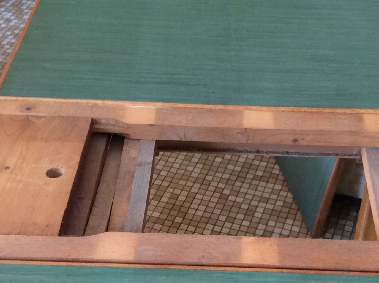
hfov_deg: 29.8
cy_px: 237
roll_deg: +0.6
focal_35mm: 65
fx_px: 711
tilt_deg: -43.5
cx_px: 224
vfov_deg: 22.2
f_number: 2.4
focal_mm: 3.3
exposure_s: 1/25
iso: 80
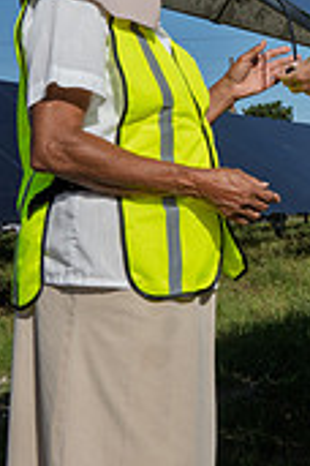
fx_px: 1227
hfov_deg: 13.1
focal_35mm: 95
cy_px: 37
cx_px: 541
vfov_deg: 21.0
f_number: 16
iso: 200
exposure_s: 1/320
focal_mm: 28
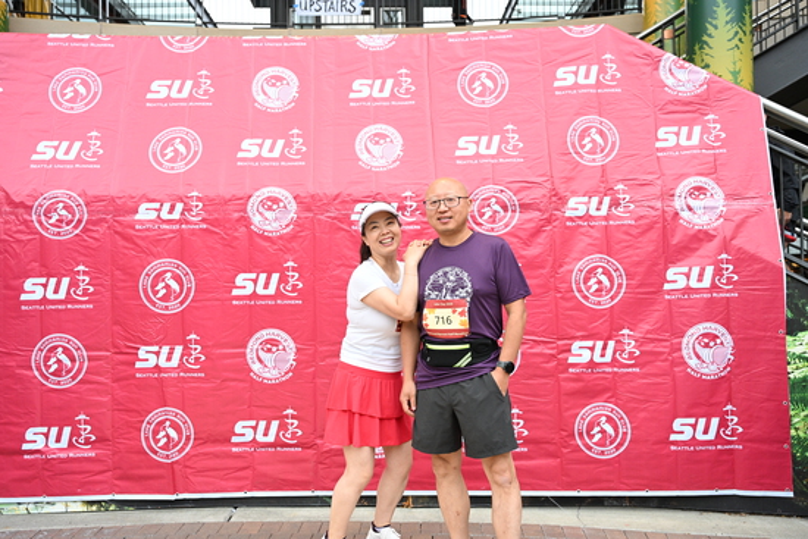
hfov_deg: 61.1
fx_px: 685
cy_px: 270
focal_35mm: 30
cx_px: 404
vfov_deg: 43.0
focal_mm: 30.5
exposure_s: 1/320
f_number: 4
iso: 2000
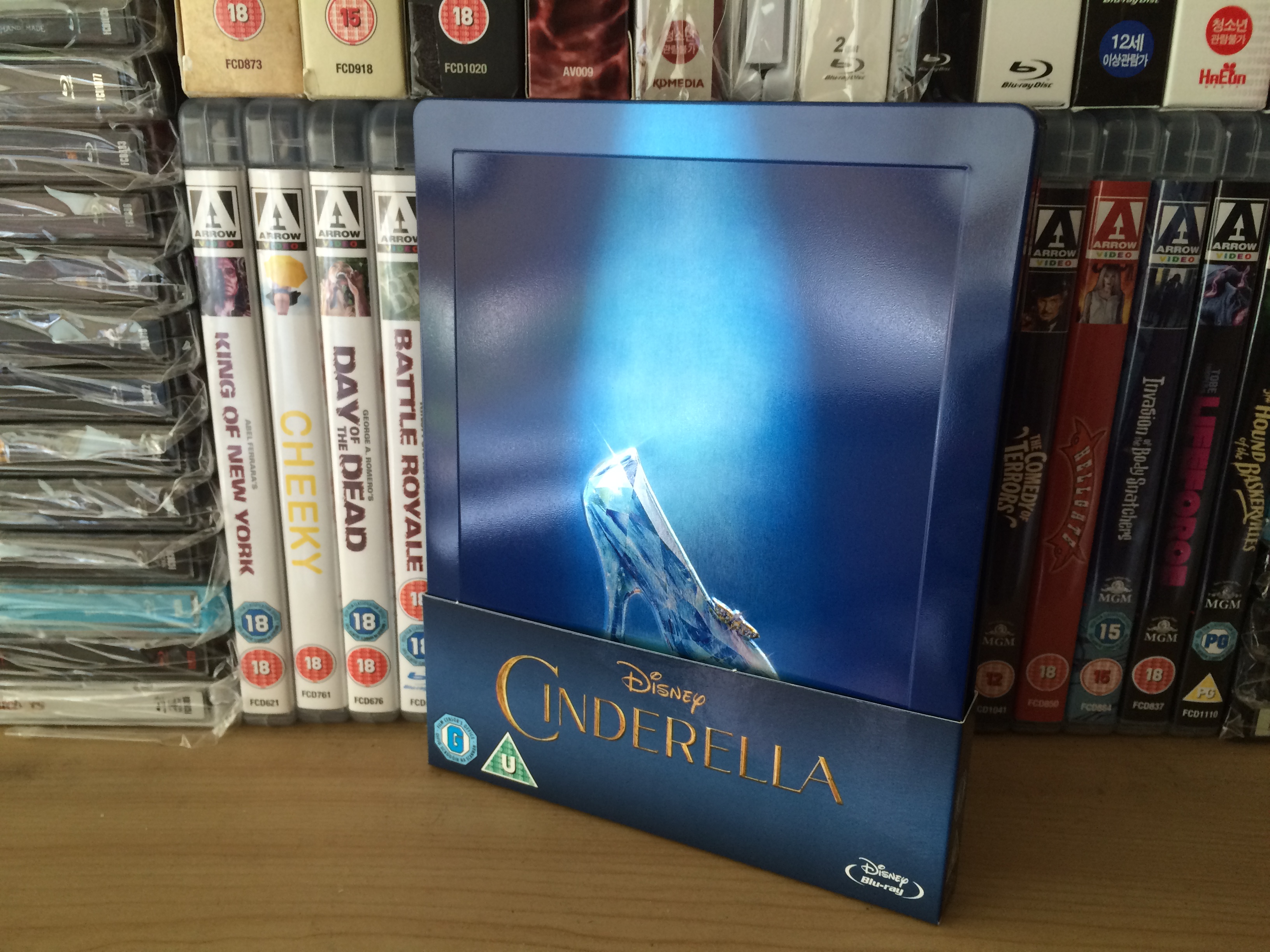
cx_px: 635
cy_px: 476
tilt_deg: -16.8
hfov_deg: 61.7
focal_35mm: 29
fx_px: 1064
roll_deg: -2.2
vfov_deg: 48.2
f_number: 2.2
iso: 80
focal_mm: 4.15
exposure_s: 1/30
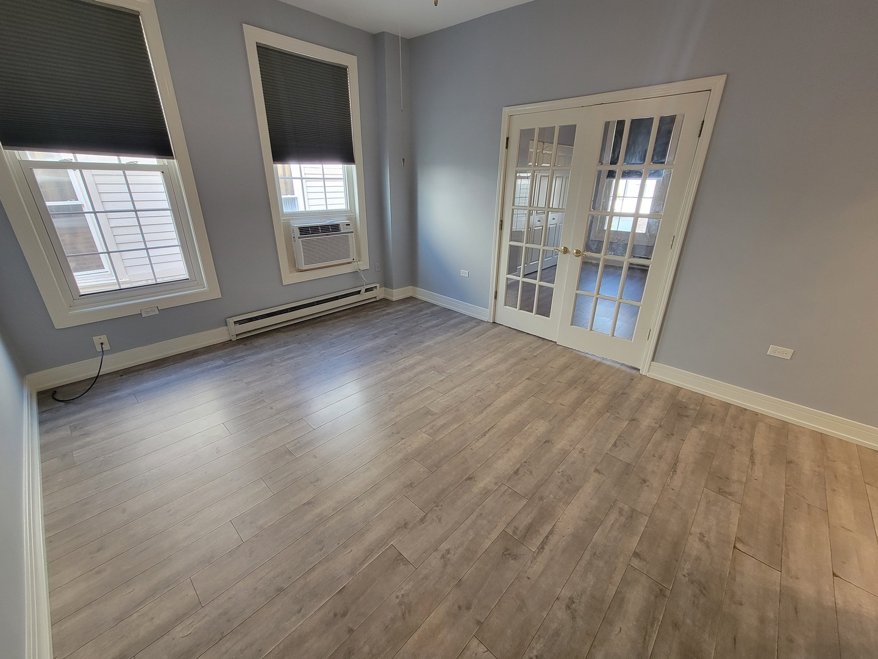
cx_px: 439
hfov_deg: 106.2
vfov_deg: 89.9
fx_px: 330
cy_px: 330
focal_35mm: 13
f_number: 2.2
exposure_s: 1/60
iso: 160
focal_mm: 2.2
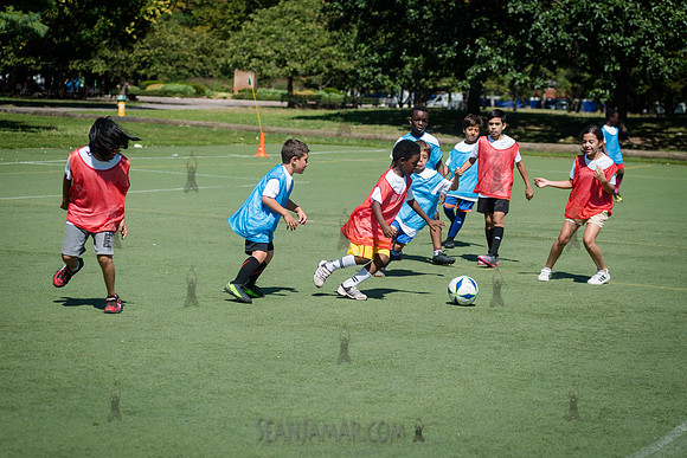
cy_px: 272
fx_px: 1910
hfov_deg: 20.4
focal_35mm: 100
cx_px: 353
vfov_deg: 13.7
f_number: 4
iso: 200
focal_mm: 80
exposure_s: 1/2000
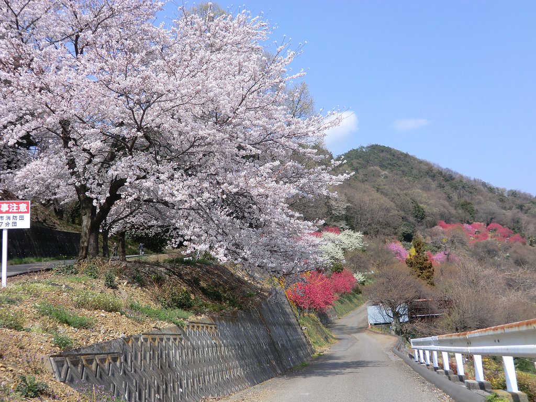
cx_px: 268
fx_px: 526
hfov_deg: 54.0
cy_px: 201
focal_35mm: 34
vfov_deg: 41.8
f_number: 3.6
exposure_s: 1/500
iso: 64
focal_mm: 6.1
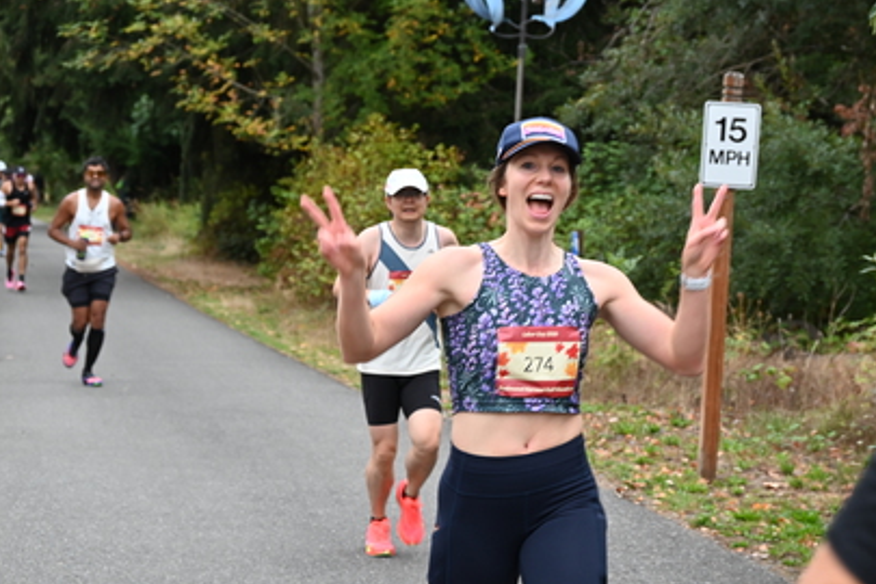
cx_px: 554
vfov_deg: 14.4
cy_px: 321
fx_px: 2311
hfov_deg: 21.4
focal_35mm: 95
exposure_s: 1/125
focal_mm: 70
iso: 640
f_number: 6
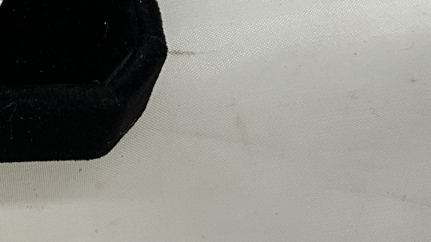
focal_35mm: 89
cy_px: -201
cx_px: -20
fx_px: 1017
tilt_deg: -47.2
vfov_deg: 12.4
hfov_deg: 22.8
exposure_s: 1/122
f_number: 1.8
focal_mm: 3
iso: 25
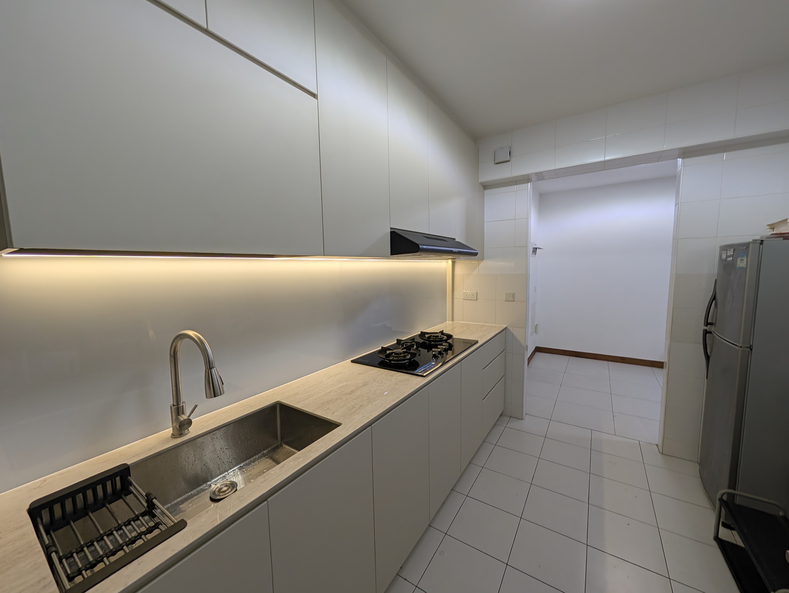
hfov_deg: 110.5
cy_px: 296
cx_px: 394
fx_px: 274
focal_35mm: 12
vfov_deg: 94.5
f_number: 1.7
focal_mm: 2.02
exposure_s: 1/241
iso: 53
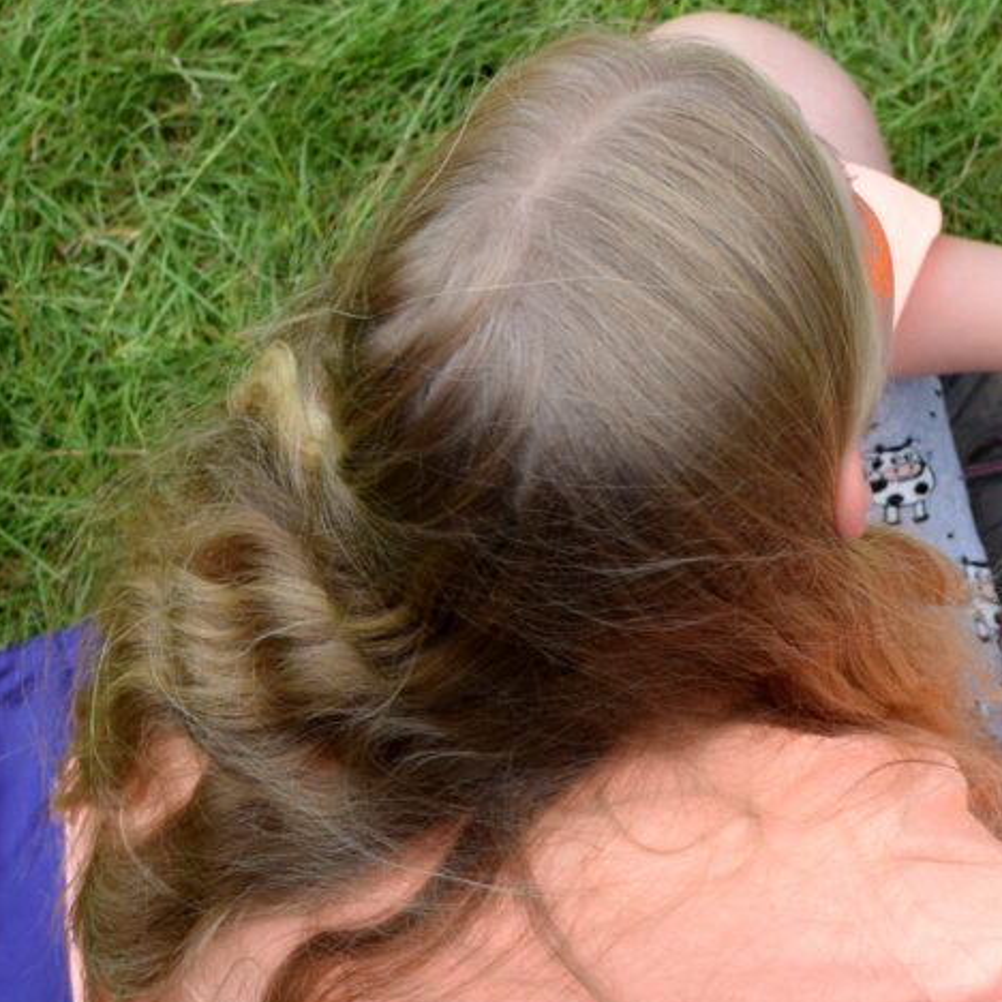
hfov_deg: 12.5
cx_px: 1075
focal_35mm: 137
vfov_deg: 12.6
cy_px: 948
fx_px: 4497
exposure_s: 1/1600
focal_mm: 35
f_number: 5.6
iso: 400
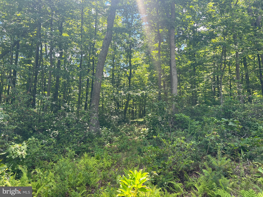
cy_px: 98
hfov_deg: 67.3
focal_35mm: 26
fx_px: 198
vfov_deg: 53.1
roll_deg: -1.7
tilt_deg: +9.7
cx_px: 132
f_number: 1.5
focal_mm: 5.7
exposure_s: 1/700
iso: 50
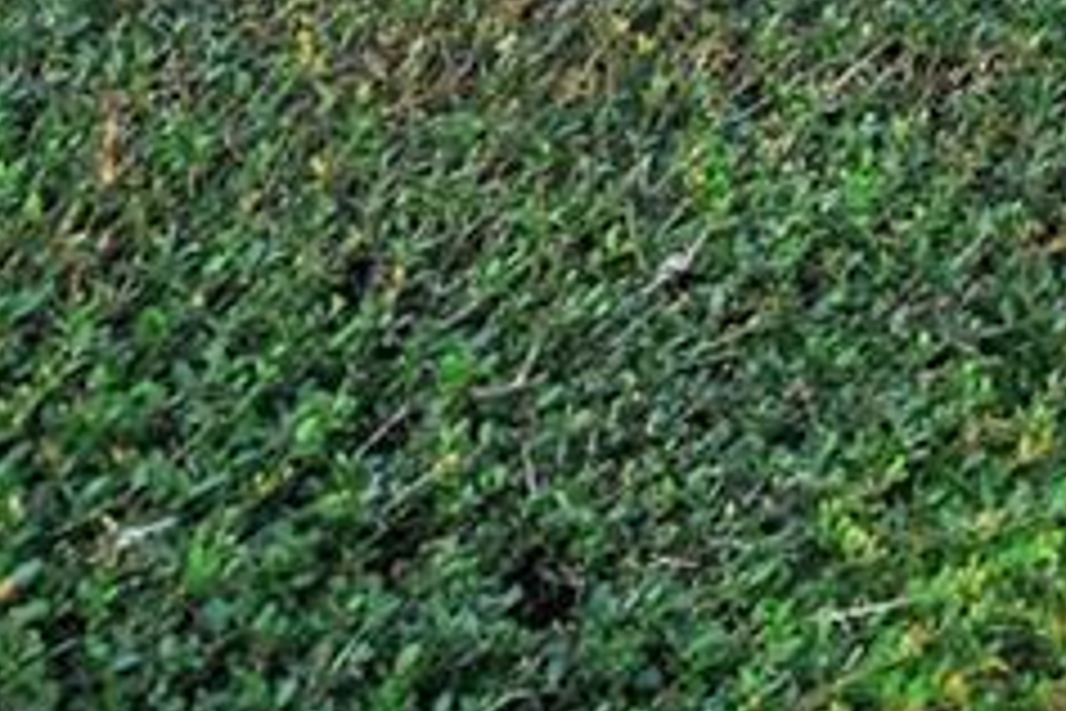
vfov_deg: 9.8
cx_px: 3140
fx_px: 3198
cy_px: -1395
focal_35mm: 108
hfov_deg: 11.5
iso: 200
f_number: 11
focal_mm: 16
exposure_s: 1/250
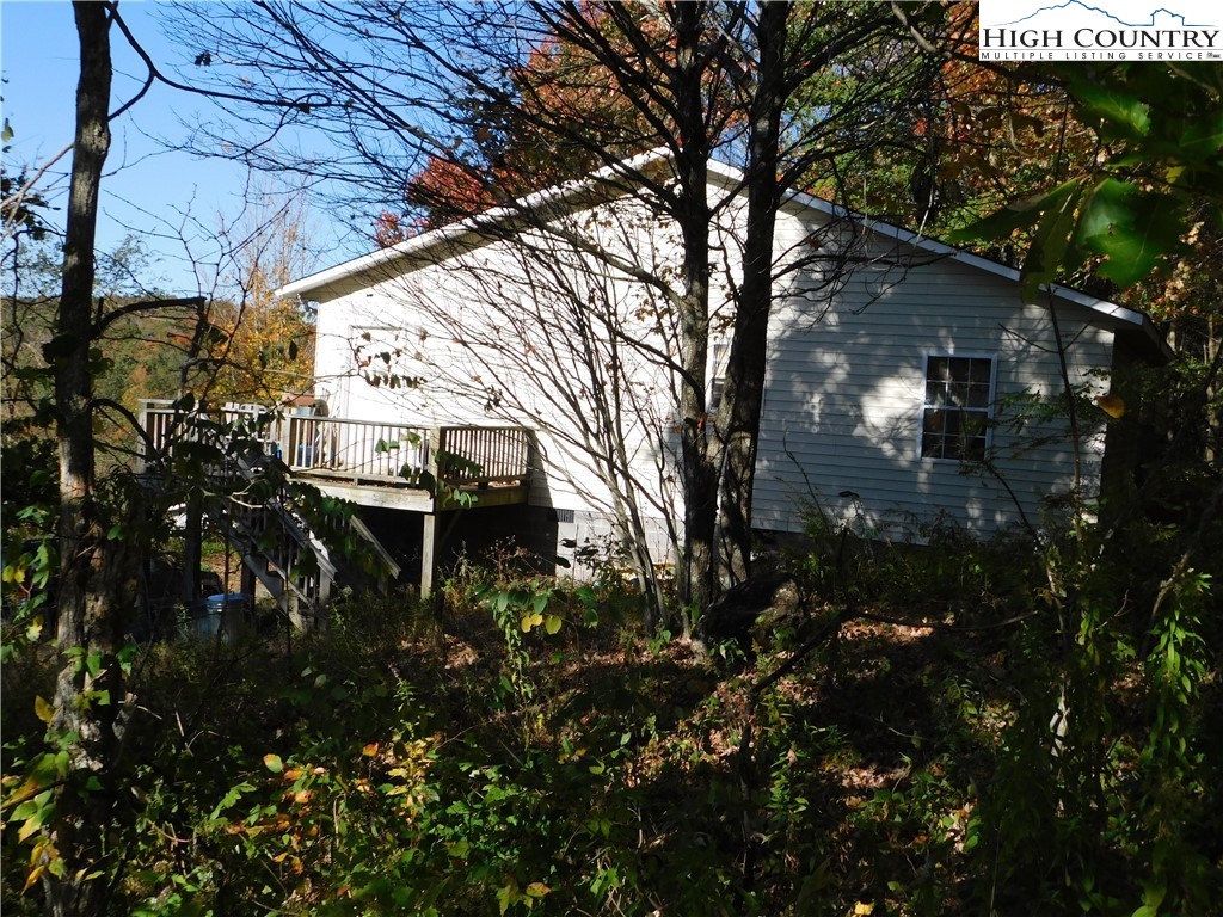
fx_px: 1413
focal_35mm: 40
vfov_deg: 36.0
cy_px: 458
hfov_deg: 46.8
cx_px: 612
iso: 125
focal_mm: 7.1
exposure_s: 1/800
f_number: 3.6
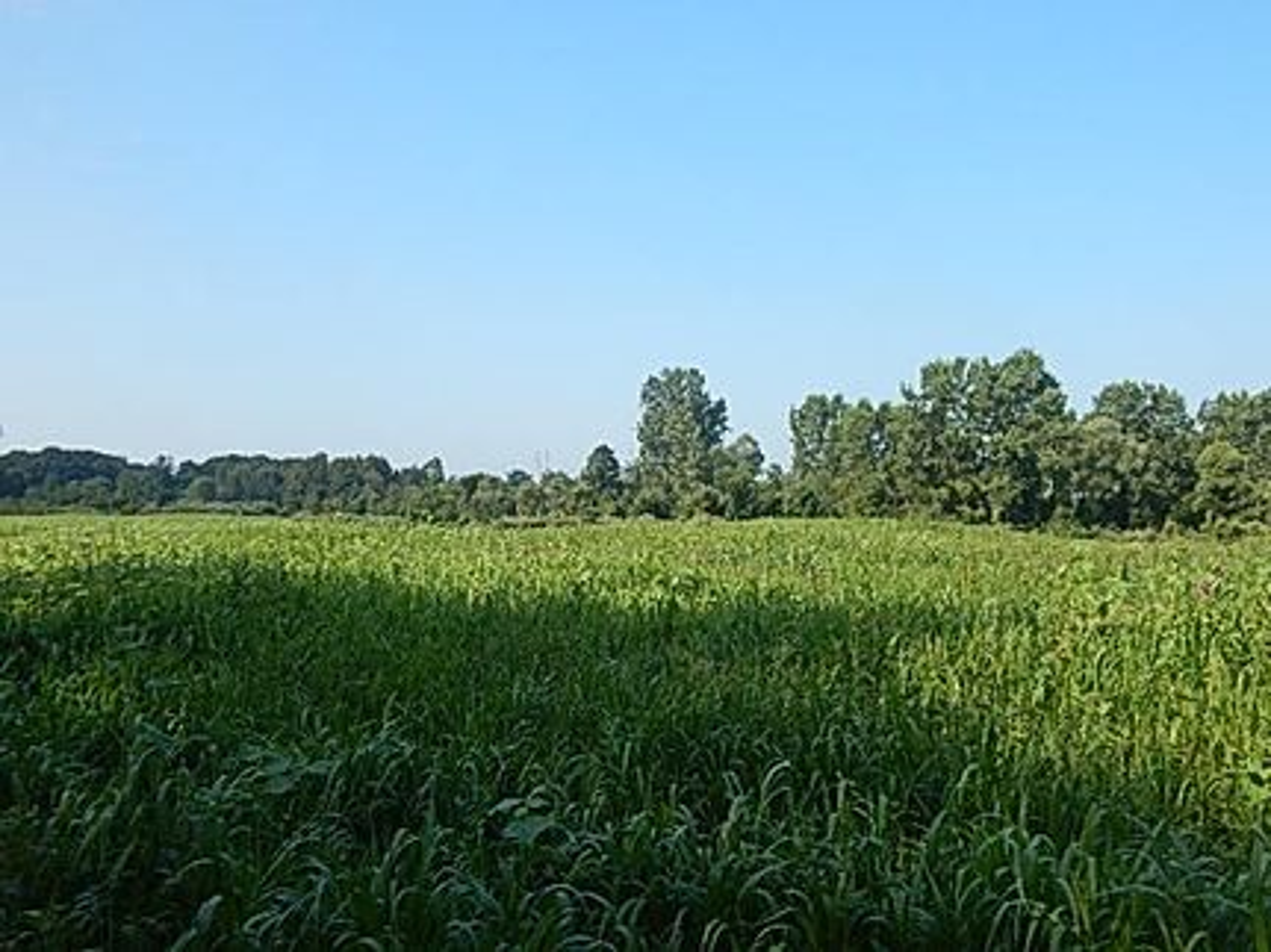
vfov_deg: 45.4
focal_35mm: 31
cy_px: 476
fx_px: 1138
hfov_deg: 58.4
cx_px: 636
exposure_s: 1/800
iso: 125
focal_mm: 5.6
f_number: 3.2
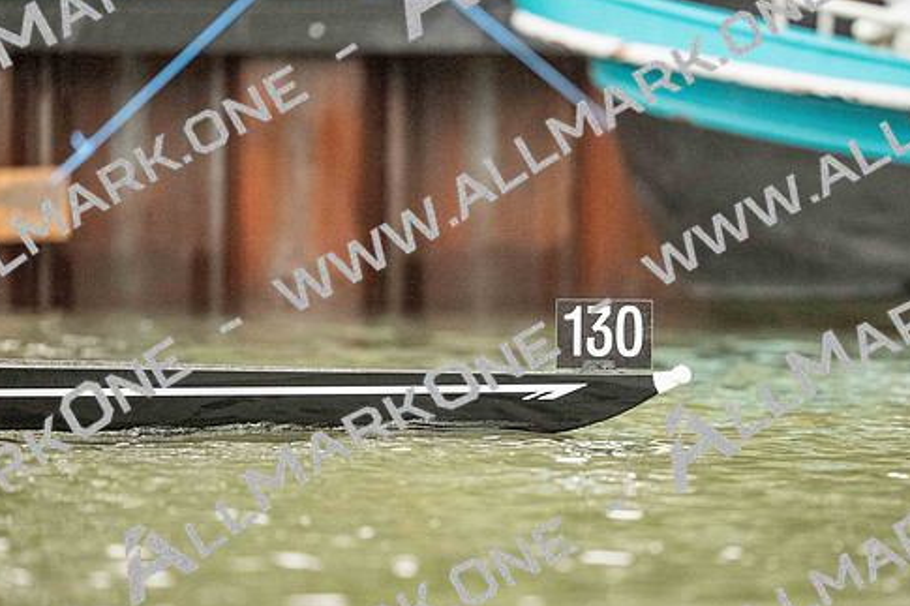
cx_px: 505
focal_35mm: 495
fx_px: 12508
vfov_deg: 2.8
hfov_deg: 4.2
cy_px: 316
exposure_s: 1/2000
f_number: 4
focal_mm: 413.6
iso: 6400
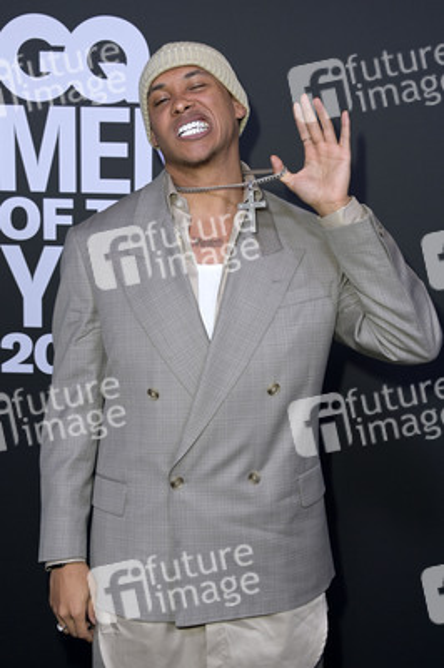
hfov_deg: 28.0
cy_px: 334
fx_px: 889
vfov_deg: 41.1
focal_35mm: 48
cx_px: 222
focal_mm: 48
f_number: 5.6
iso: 1000
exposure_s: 1/250
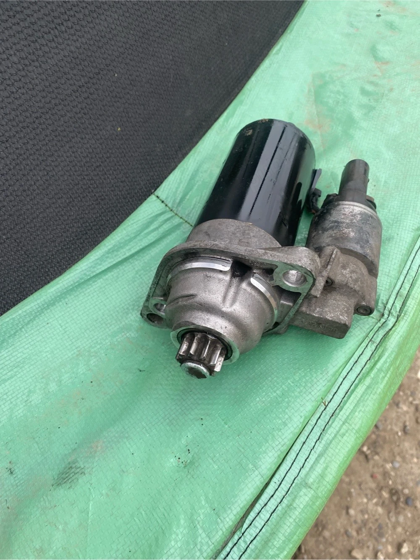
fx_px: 421
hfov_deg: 53.0
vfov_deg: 67.3
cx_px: 210
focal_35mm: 26
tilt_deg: -55.7
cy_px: 280
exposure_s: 1/121
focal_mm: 4.25
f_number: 1.8
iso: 64
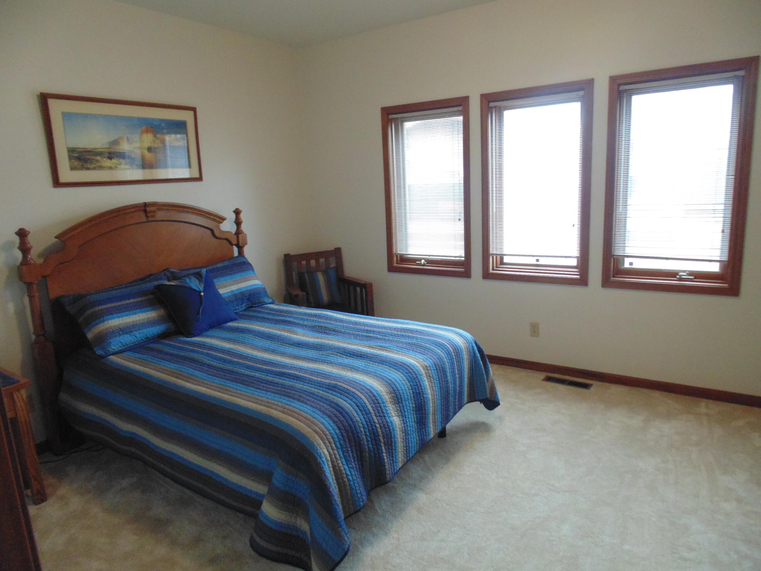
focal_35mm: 22
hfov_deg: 76.4
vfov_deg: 61.1
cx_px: 380
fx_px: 484
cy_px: 286
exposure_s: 1/30
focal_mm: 4
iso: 320
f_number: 3.1
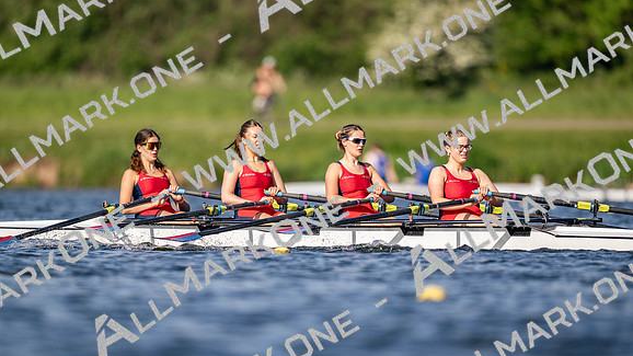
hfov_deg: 3.4
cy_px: 193
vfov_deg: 1.9
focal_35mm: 631
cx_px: 316
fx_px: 10590
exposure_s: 1/2500
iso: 200
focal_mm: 600
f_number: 4
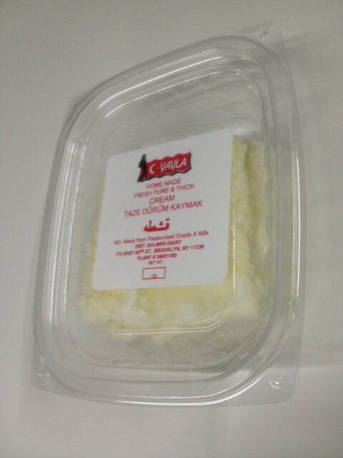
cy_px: 229
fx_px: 462
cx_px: 172
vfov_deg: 52.6
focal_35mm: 35
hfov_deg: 40.7
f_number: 2.4
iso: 64
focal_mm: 4.28
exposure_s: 1/20
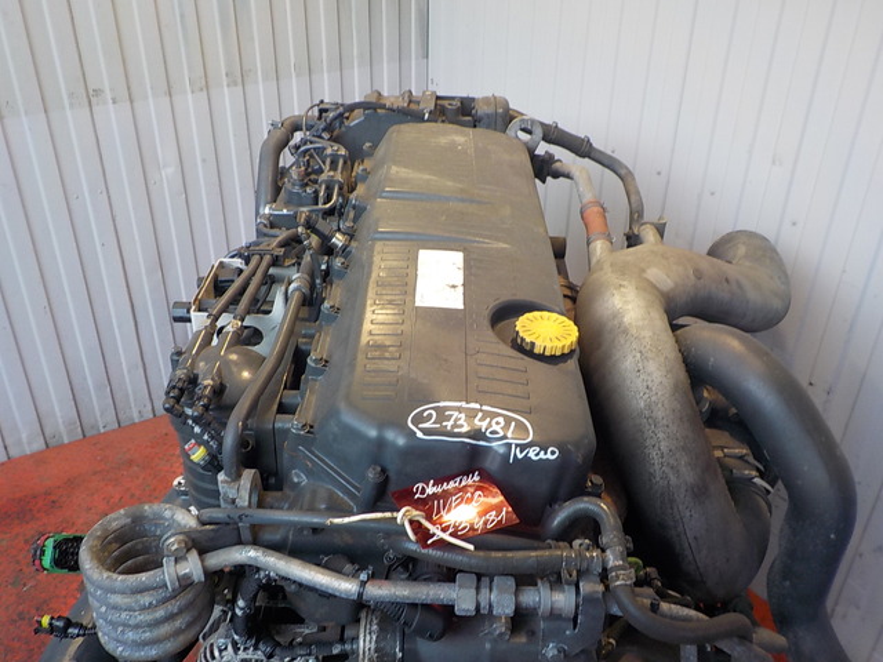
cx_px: 442
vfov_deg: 46.8
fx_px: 765
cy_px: 331
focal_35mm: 30
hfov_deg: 60.0
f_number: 3.3
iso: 125
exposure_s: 1/40
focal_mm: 4.1
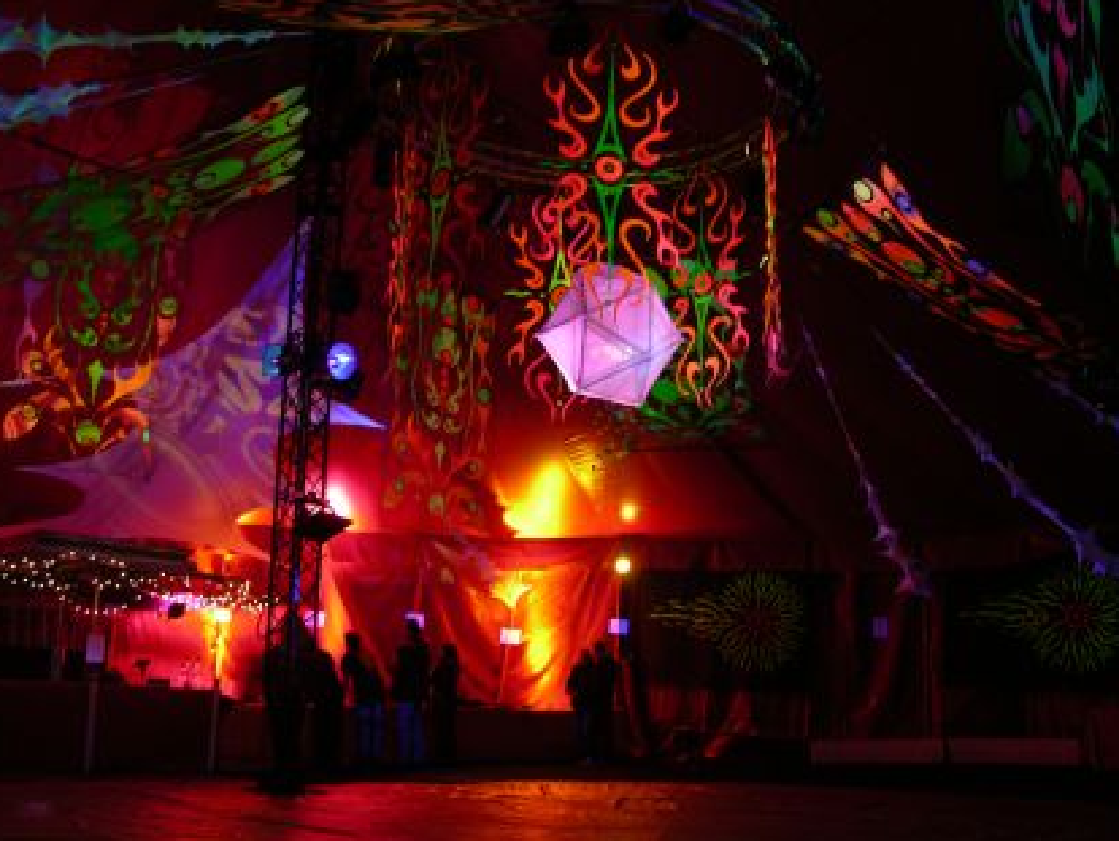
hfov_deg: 48.9
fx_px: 1229
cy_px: 392
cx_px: 546
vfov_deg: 37.7
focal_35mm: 38
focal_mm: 8.9
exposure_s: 1/1.3
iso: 200
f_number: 2.8
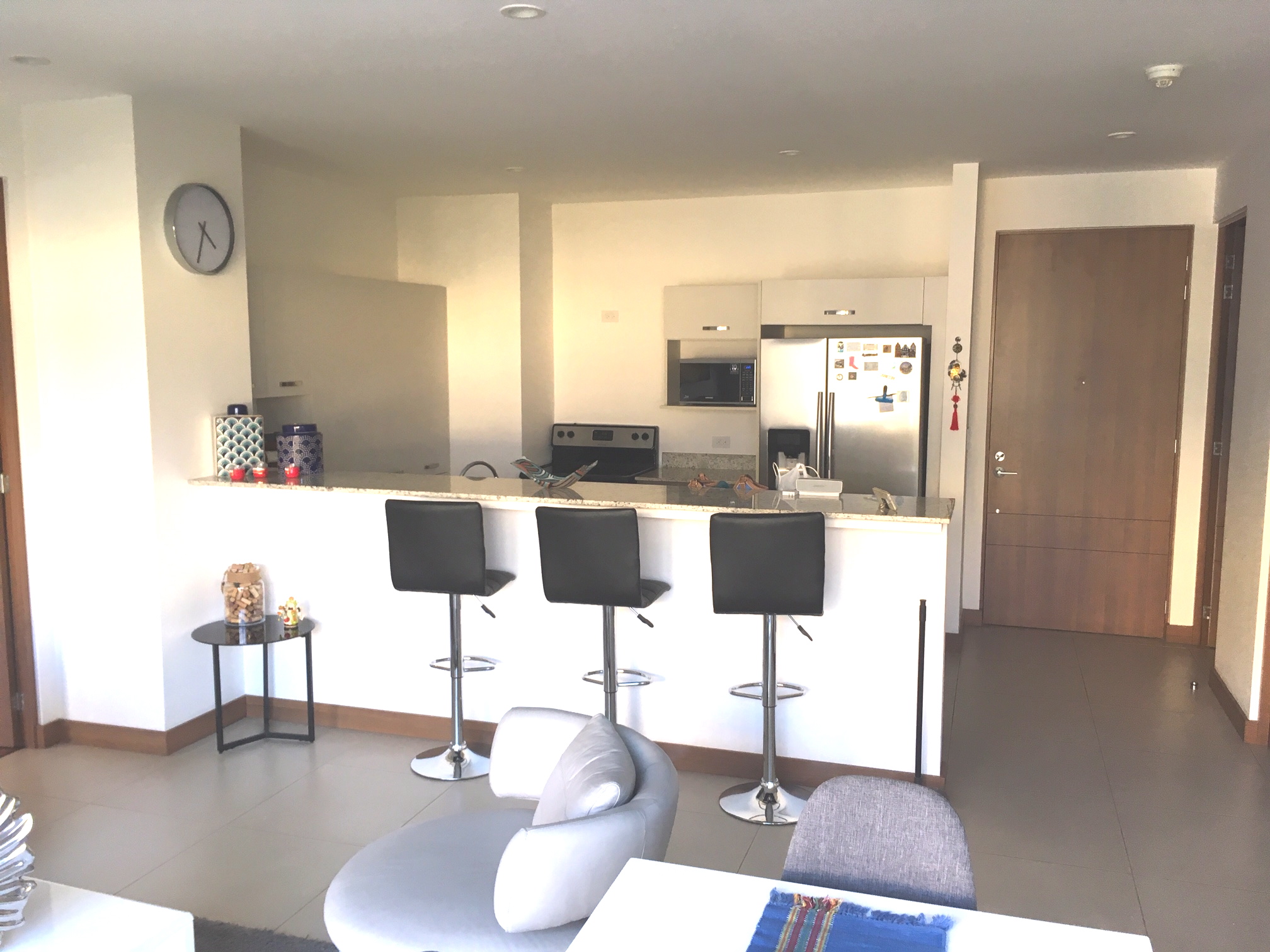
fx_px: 1064
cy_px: 476
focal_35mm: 29
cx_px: 635
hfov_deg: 61.7
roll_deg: +0.6
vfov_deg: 48.2
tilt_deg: -9.0
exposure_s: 1/40
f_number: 2.2
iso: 32
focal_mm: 4.15
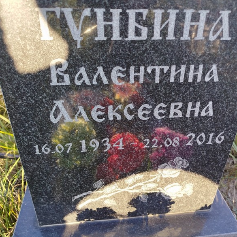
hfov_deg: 55.6
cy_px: 120
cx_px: 124
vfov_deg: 55.6
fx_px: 225
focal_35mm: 29
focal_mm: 5.31
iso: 50
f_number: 1.7
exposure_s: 1/108
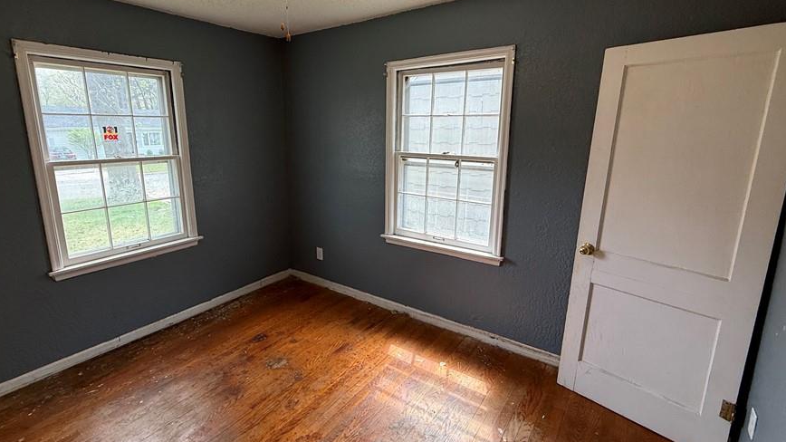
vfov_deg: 60.9
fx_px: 375
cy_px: 203
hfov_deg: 92.5
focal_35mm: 18
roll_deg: +0.4
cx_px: 368
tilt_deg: -11.6
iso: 80
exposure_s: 1/120
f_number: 2.2
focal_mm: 2.22
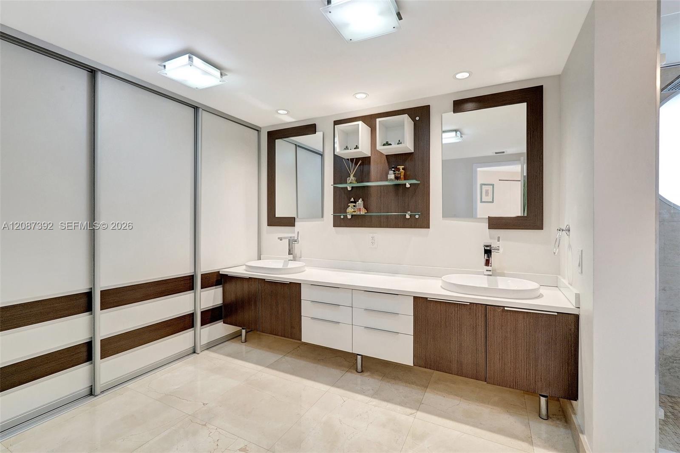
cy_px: 226
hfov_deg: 95.0
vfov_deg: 72.1
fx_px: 312
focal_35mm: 16
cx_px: 340
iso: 640
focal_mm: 16.5
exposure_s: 1/4
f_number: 13
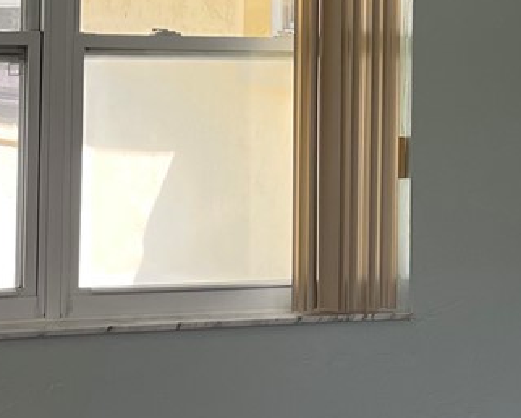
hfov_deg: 15.2
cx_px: 131
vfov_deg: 12.1
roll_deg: -0.9
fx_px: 1944
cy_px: 2
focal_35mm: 126
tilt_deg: -0.1
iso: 50
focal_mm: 5.7
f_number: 1.5
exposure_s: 1/402
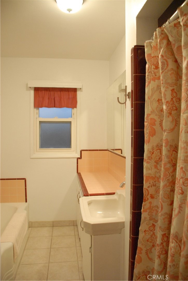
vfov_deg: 61.9
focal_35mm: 30
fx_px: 235
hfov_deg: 43.7
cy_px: 140
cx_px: 94
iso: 1100
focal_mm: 20
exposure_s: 1/30
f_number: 3.5
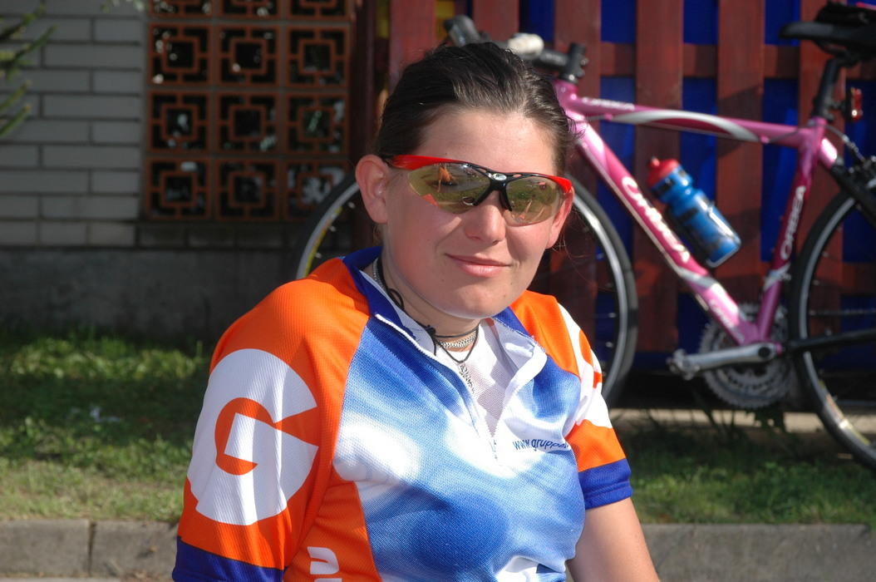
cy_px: 291
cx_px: 438
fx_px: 2916
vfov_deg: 11.4
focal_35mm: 120
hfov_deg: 17.1
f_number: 9.5
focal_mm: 80
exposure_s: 1/350
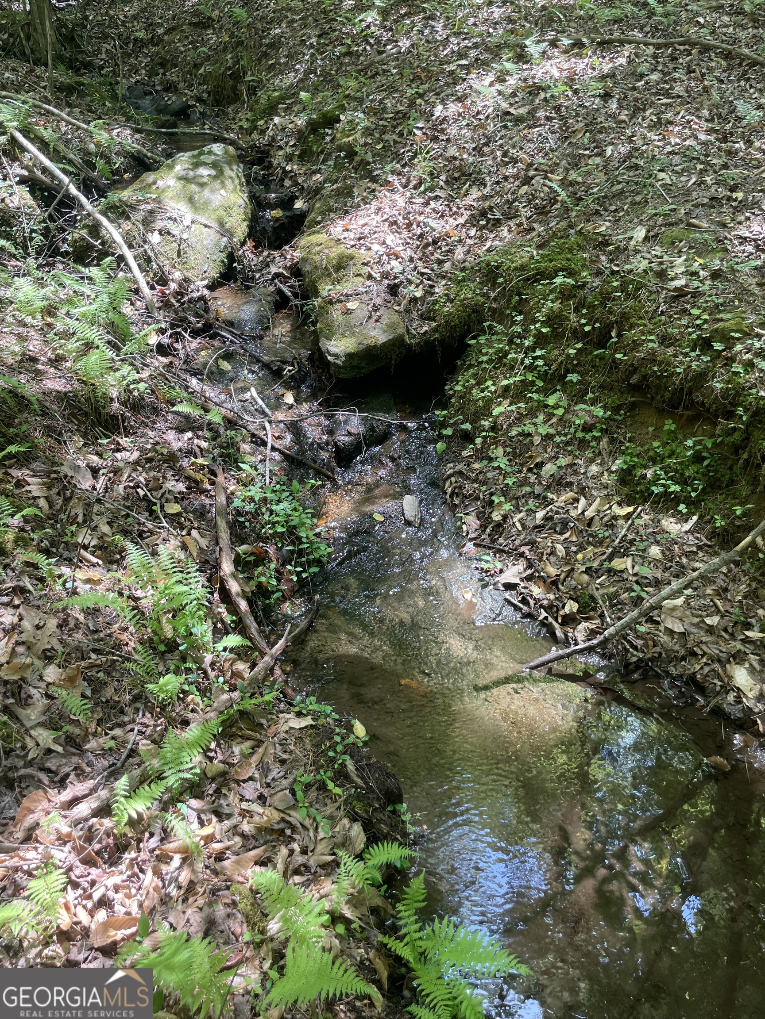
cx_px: 382
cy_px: 510
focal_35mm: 26
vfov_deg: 67.3
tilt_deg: -31.8
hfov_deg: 53.1
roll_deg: -0.3
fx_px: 766
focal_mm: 4.2
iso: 40
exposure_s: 1/121
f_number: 1.6
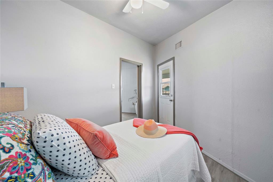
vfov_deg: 81.2
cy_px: 91
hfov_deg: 104.3
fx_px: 106
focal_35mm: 14
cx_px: 136
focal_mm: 14
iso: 640
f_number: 8
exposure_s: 1/1.25
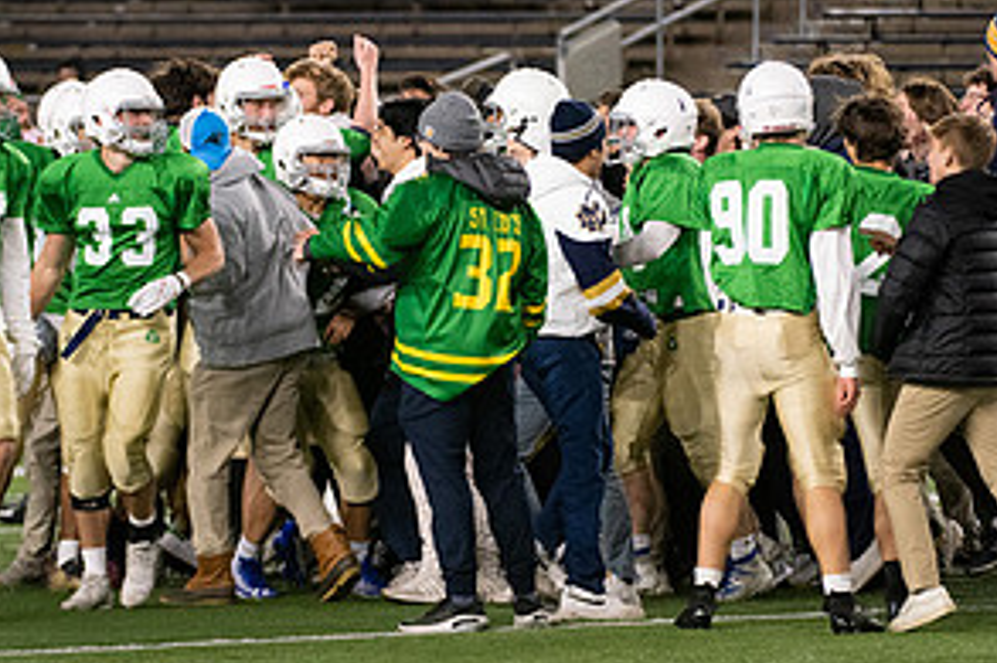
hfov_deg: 5.2
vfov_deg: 3.5
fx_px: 10960
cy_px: 158
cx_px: 493
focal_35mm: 396
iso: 4500
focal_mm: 200
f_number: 4
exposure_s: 1/500
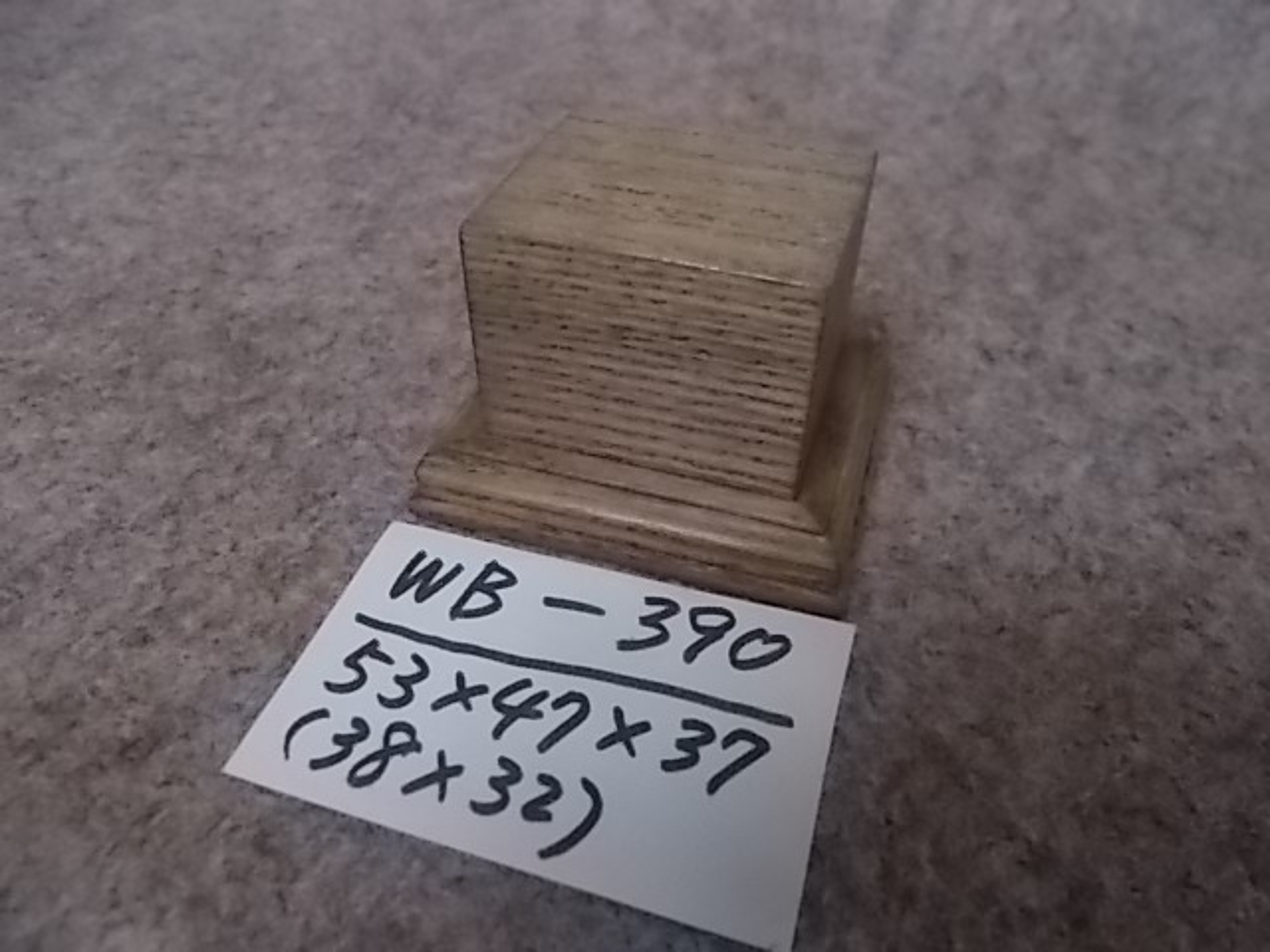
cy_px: 476
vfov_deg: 53.1
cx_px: 635
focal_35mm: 26
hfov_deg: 67.3
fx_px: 954
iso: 360
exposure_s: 1/250
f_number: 3.2
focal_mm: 4.6
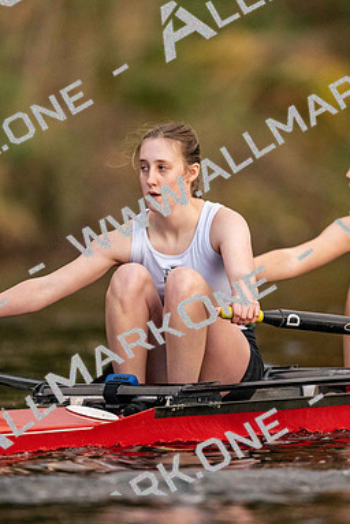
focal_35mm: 906
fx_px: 13211
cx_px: 235
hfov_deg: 1.5
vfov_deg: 2.3
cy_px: 262
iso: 5600
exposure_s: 1/2500
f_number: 4
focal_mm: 600
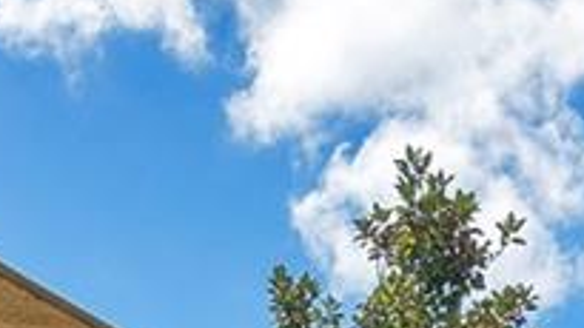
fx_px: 2027
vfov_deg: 6.7
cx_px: 185
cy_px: 1412
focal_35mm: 131
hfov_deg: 16.3
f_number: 7.1
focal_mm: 16
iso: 100
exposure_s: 1/200
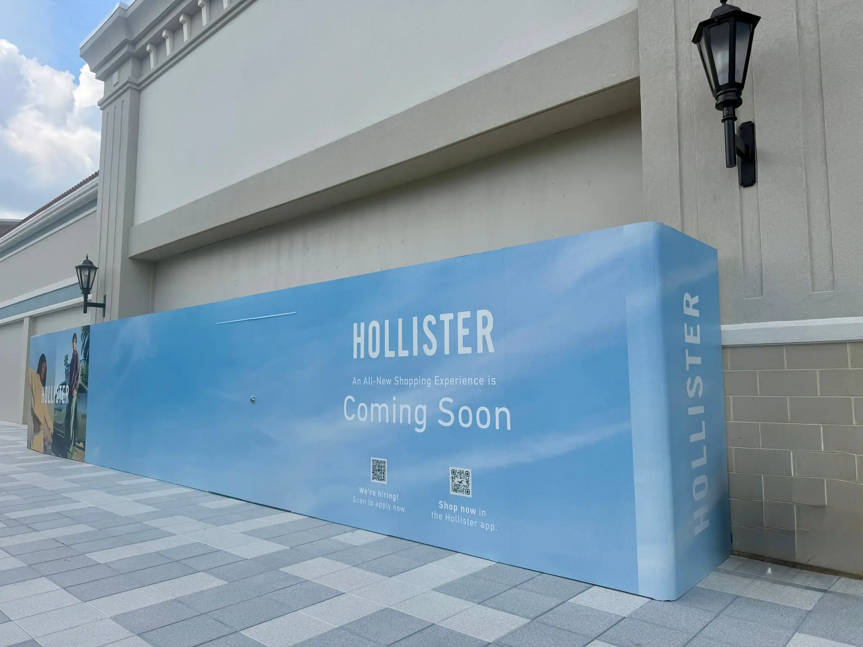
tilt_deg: +5.7
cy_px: 324
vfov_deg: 56.8
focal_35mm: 24
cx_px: 432
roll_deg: +0.0
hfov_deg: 71.6
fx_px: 598
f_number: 1.78
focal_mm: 6.76
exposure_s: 1/4167
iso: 80
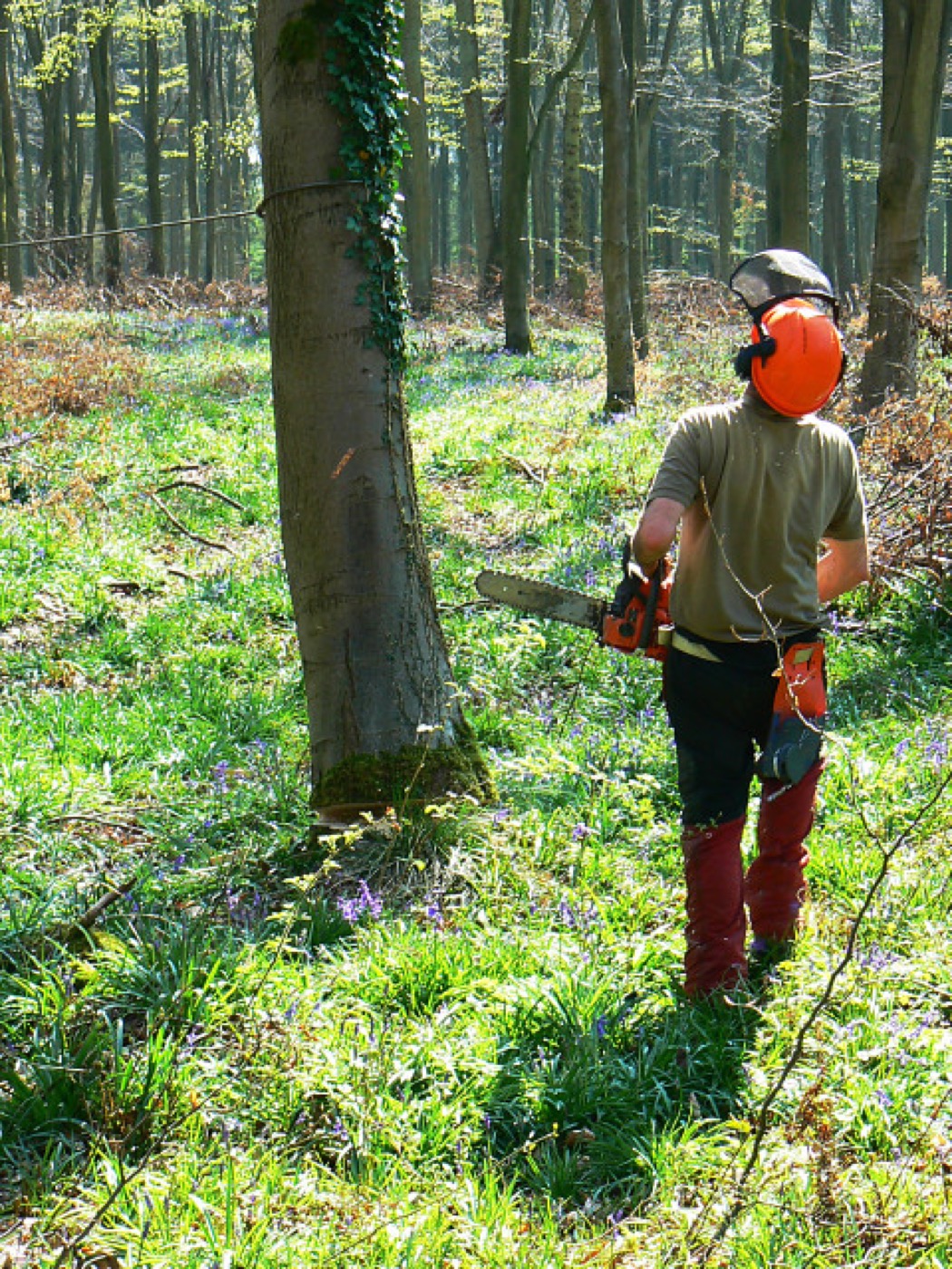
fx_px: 4070
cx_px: 476
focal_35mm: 111
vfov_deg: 17.7
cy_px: 634
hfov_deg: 13.3
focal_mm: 15.2
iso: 80
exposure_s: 1/125
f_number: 5
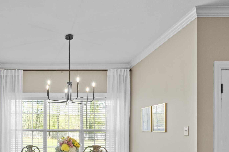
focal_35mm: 27
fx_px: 172
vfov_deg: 45.1
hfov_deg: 62.8
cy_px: 125
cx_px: 52
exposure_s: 1/1.25
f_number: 9
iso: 400
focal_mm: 10
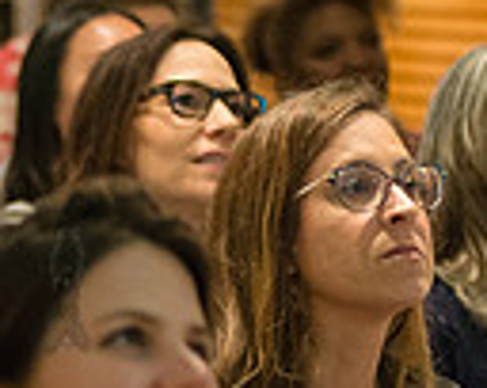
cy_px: 470
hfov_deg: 5.6
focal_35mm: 340
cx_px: -426
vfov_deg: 4.5
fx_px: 4893
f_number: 2.8
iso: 4000
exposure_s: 1/200
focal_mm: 80
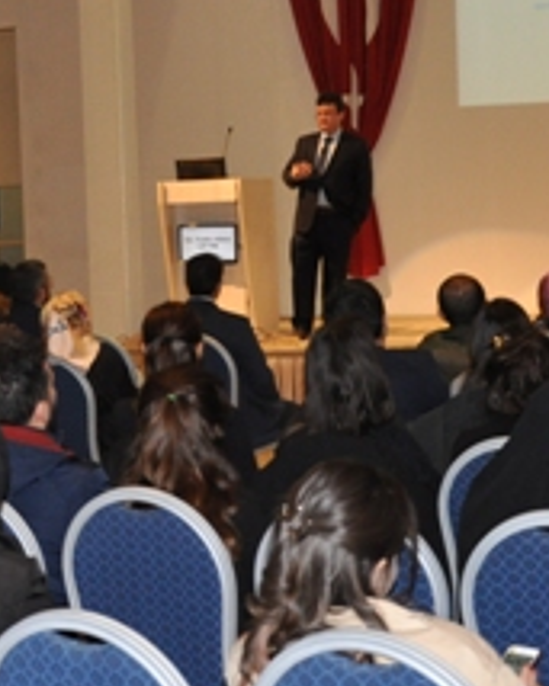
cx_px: 87
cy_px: 107
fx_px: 1797
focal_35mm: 88
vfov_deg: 21.3
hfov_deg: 17.2
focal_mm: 21
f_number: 3.8
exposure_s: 1/60
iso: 800
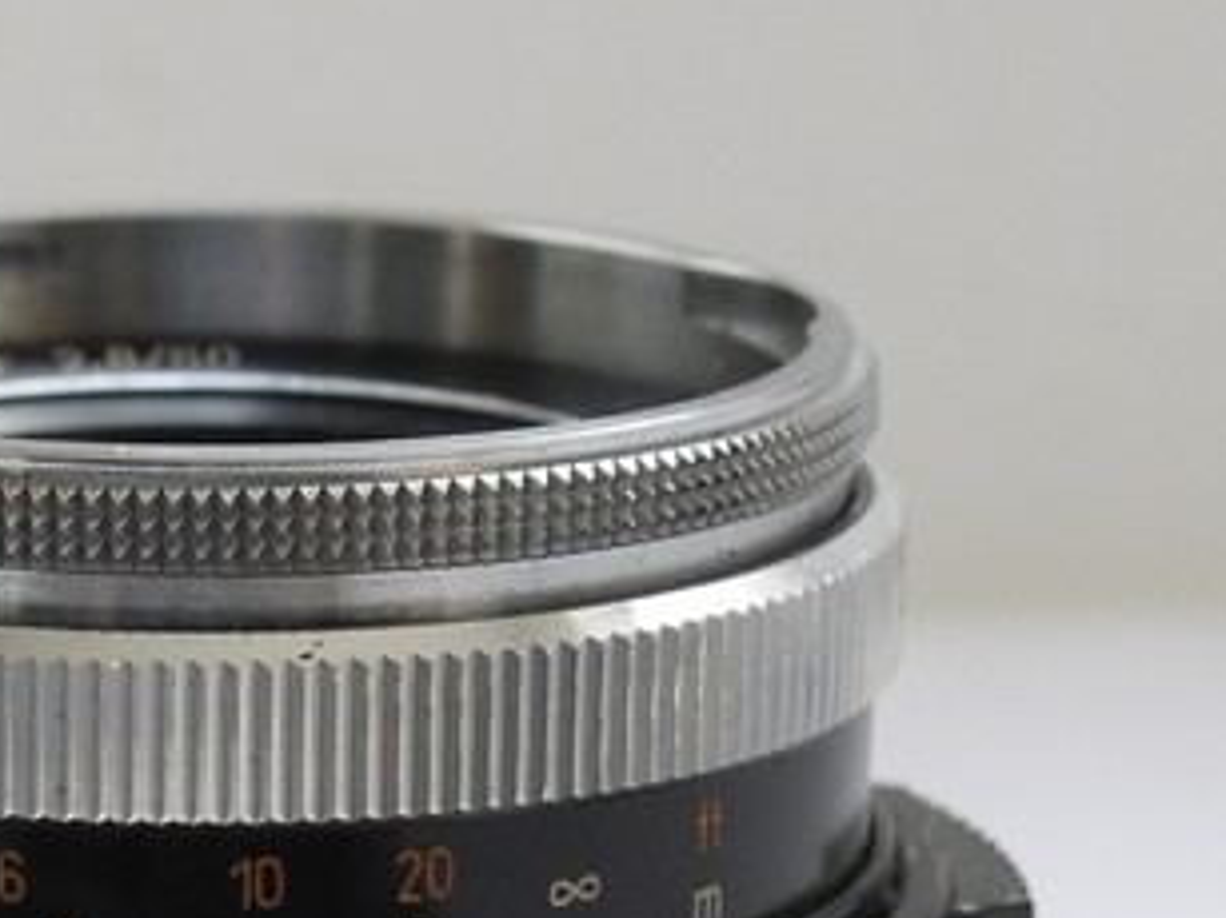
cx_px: 260
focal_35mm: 180
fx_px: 6373
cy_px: 1557
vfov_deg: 8.0
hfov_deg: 11.0
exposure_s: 1/25
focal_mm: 23
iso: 400
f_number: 10
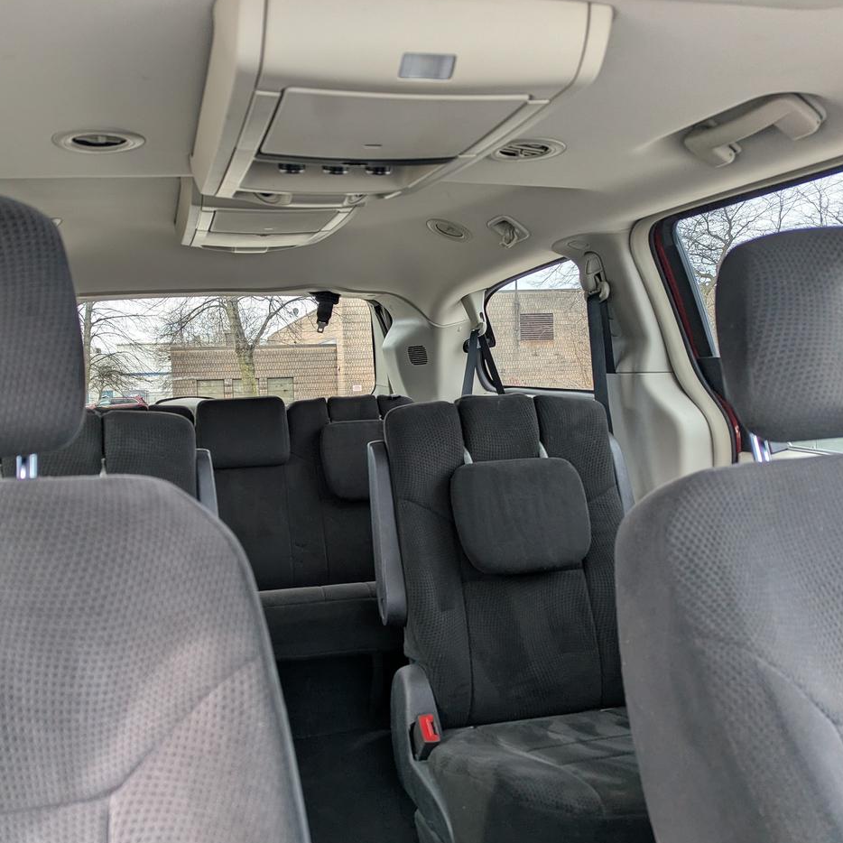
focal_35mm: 29
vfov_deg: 55.6
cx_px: 330
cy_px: 423
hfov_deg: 55.1
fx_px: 799
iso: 51
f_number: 1.85
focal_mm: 6.81
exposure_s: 1/111
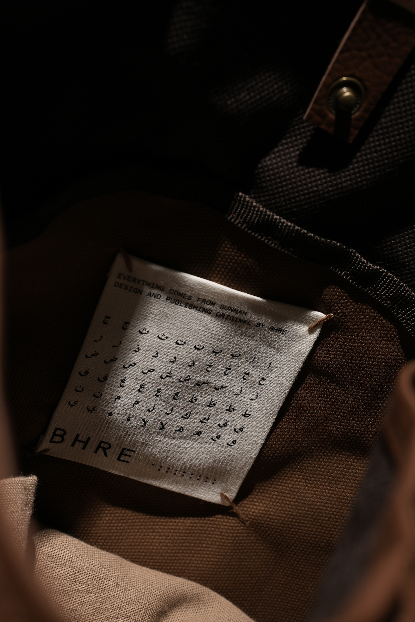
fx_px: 1070
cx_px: 215
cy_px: 368
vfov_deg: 32.3
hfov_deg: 21.9
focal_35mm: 62
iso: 160
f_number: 8
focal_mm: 50
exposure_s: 1/100
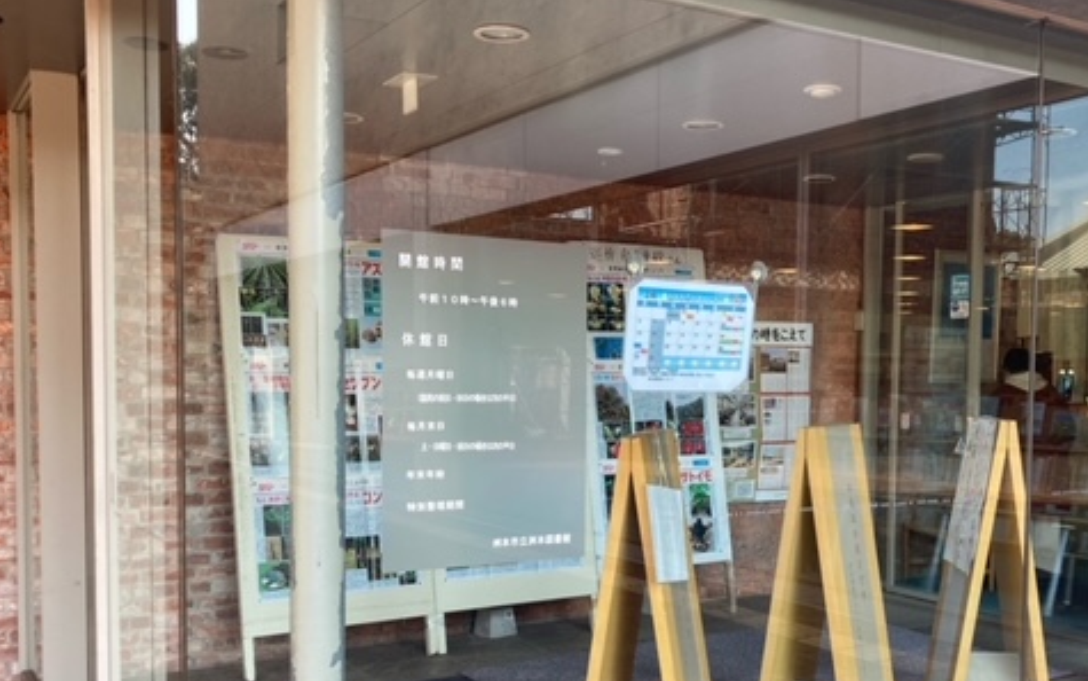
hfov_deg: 49.1
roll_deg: -0.3
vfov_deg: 31.7
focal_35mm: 40
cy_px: 459
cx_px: 630
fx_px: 1186
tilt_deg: -3.7
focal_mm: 3.99
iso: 32
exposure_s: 1/121
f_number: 1.8
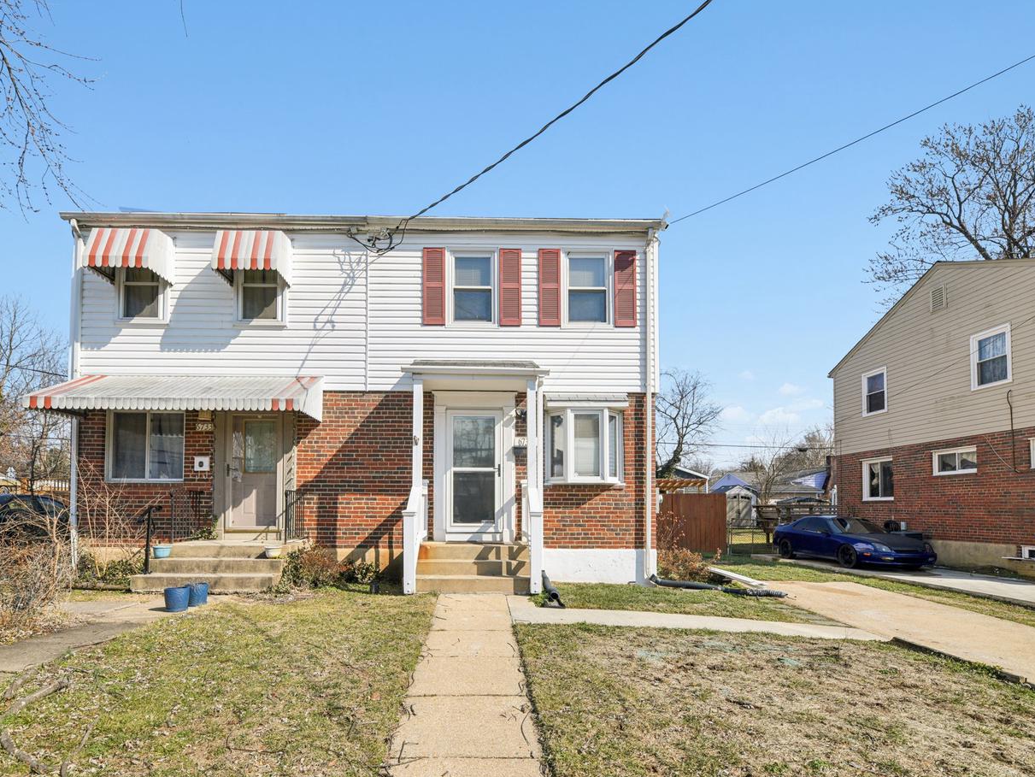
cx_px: 478
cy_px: 368
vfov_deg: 78.1
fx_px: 479
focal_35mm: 16
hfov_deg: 94.3
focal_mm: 14
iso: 100
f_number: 8
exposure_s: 1/400
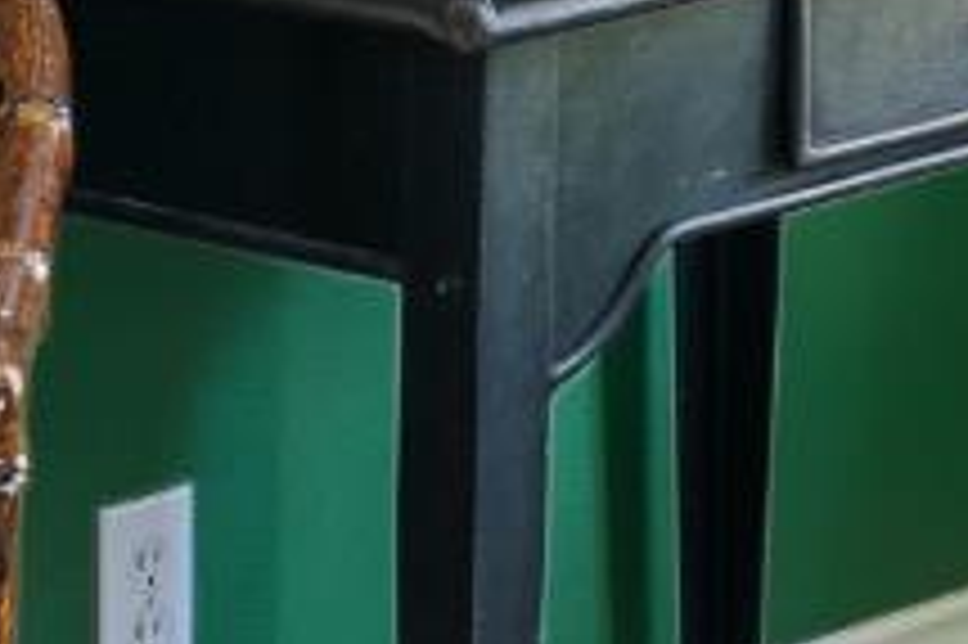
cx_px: 1306
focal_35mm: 251
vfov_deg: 5.2
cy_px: -1184
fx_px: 6744
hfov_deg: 8.1
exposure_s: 1.3
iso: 400
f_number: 8
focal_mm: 24
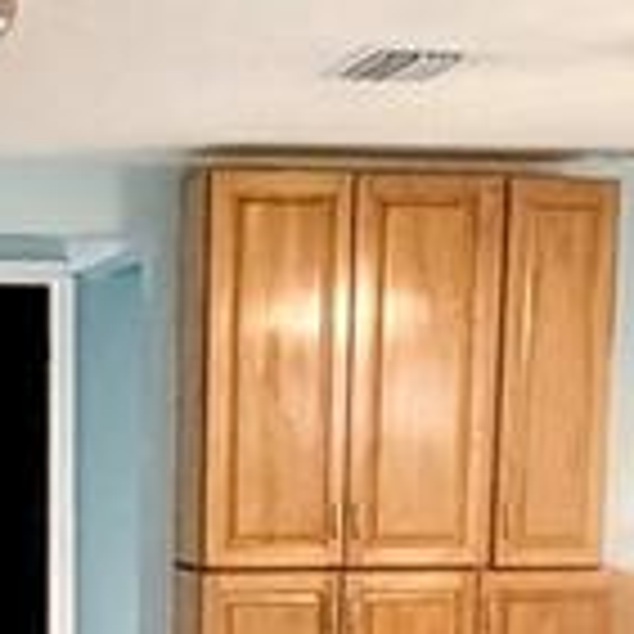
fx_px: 2176
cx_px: -40
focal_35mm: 105
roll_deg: +0.2
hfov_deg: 16.2
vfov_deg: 15.7
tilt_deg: -9.4
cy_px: 827
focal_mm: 2.22
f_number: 2.2
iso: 200
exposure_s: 1/60
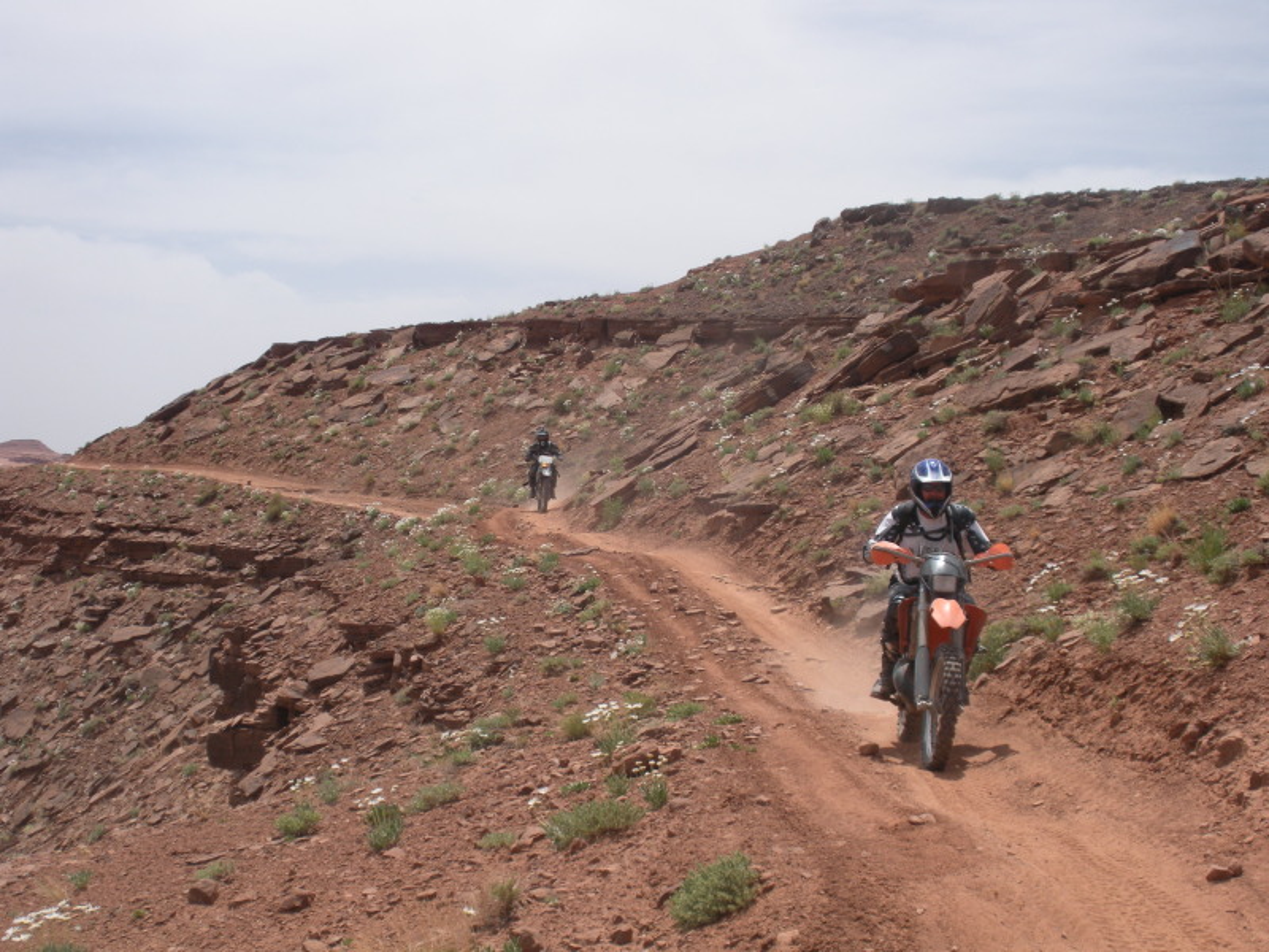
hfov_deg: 36.8
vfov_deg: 28.0
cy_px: 476
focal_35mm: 52
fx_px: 1906
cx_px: 634
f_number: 4.4
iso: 64
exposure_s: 1/744
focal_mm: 9.1
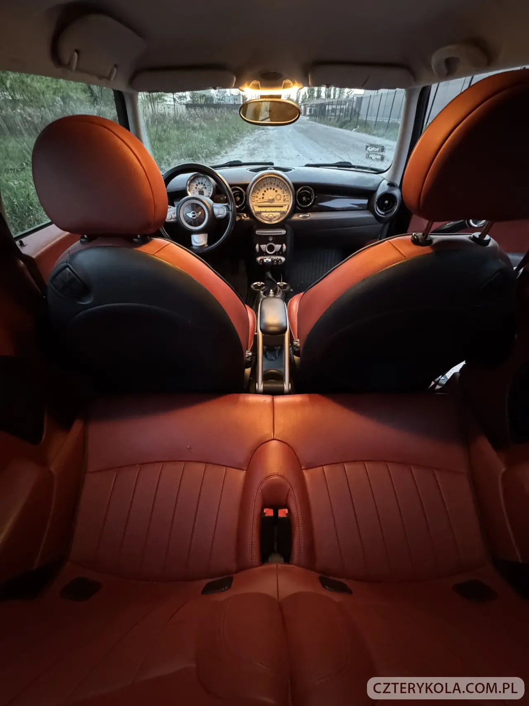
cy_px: 353
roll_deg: -0.4
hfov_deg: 85.7
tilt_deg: -40.2
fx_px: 285
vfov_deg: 102.1
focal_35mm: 14
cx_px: 264
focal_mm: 2.22
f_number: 2.2
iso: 2500
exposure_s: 1/30
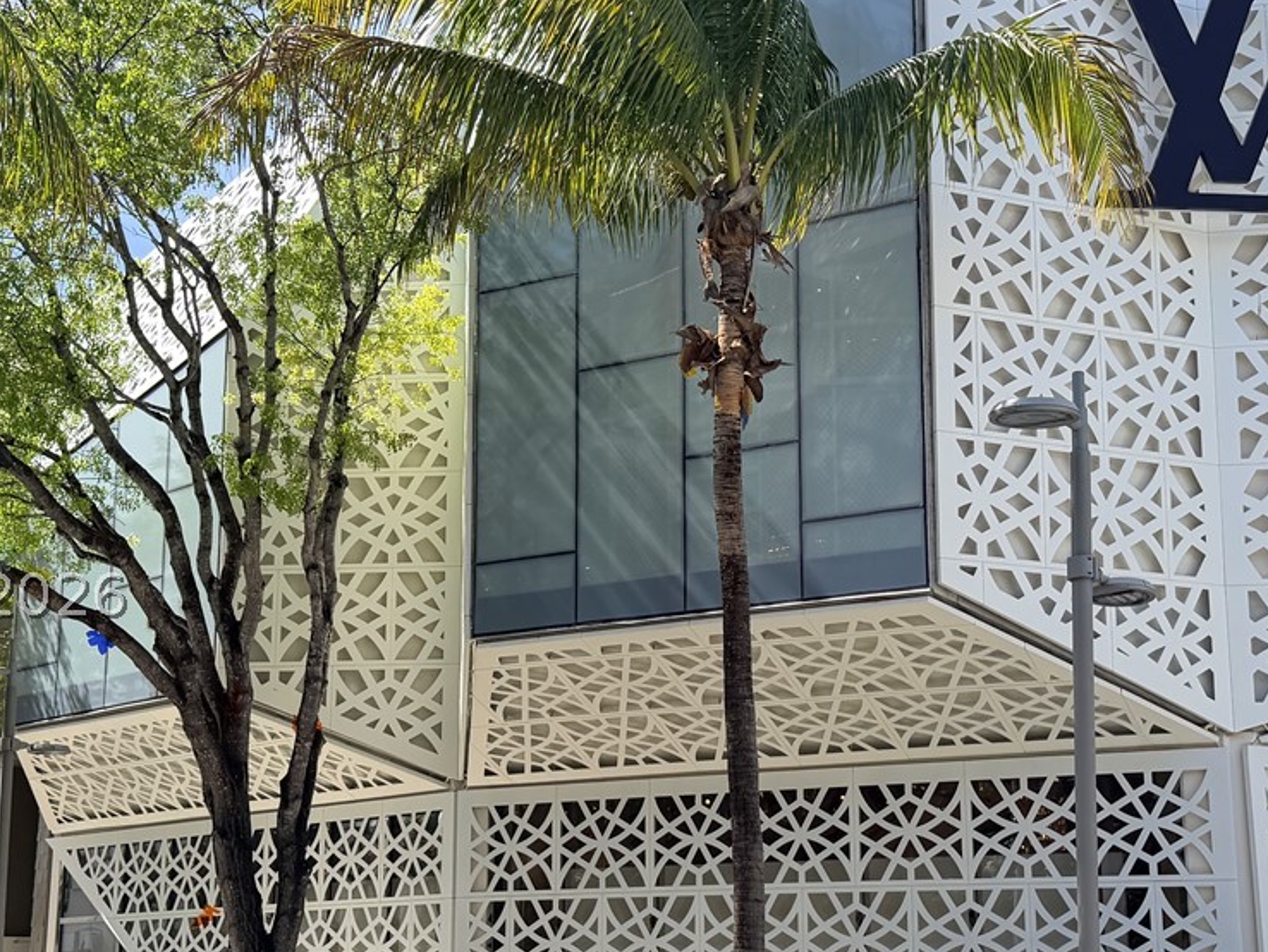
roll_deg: -0.6
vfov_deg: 28.0
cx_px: 653
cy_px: 595
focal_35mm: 52
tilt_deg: +12.5
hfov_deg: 36.8
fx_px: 1905
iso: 100
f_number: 1.78
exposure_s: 1/3425
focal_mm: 6.76
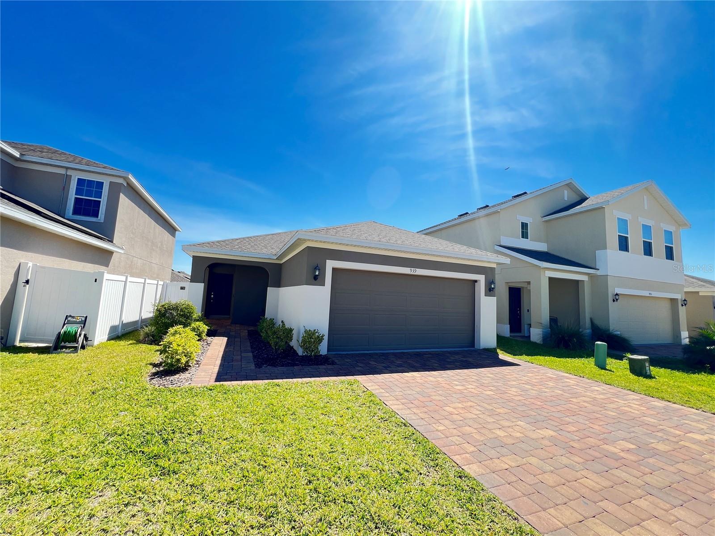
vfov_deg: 89.9
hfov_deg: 106.2
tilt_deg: +5.1
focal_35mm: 13
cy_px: 268
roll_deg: -3.3
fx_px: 269
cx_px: 358
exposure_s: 1/299
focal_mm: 1.57
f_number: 1.8
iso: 32
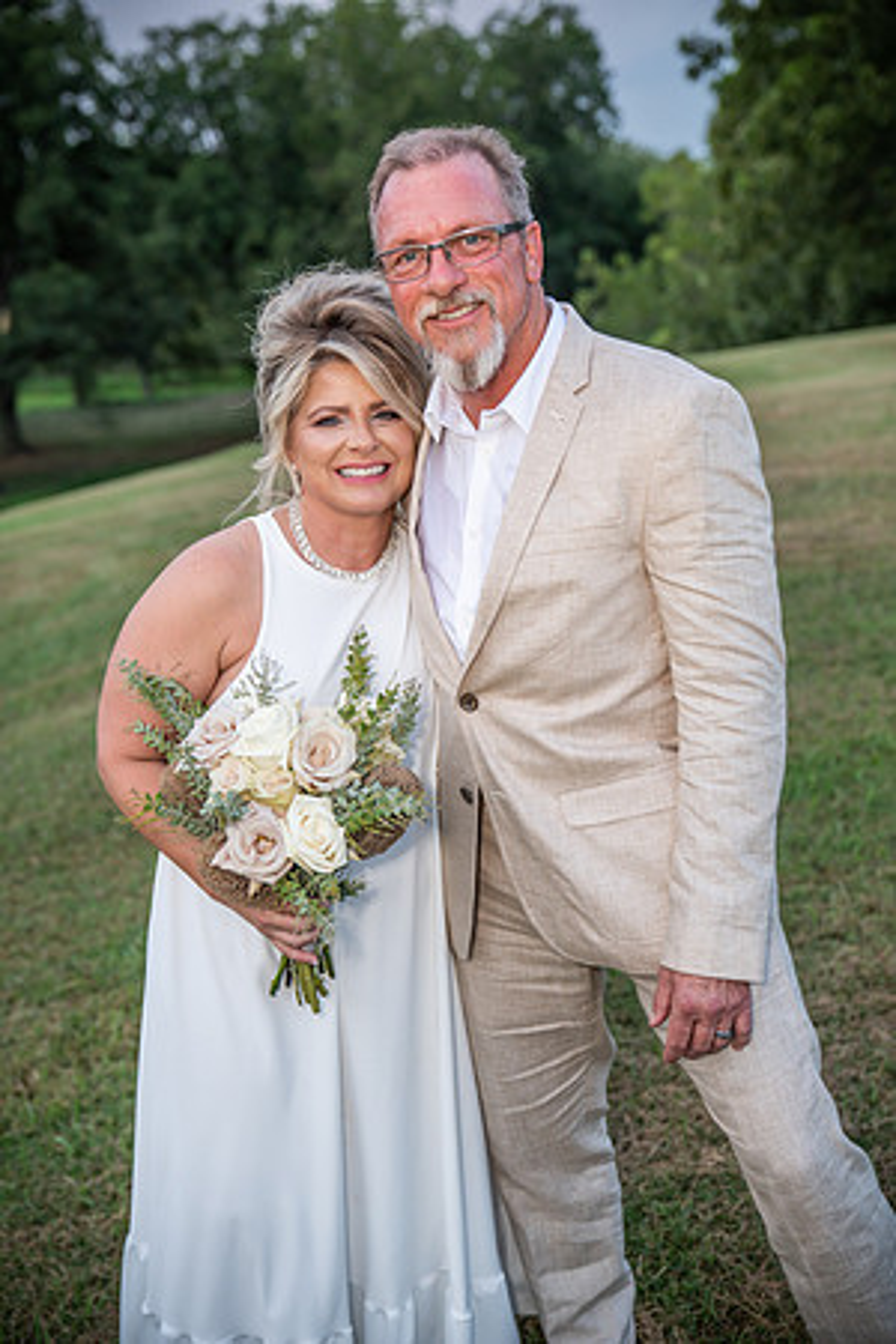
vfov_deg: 42.7
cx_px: 448
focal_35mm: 46
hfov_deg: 29.2
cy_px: 672
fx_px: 1717
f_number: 2.8
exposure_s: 1/125
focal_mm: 46
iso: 400
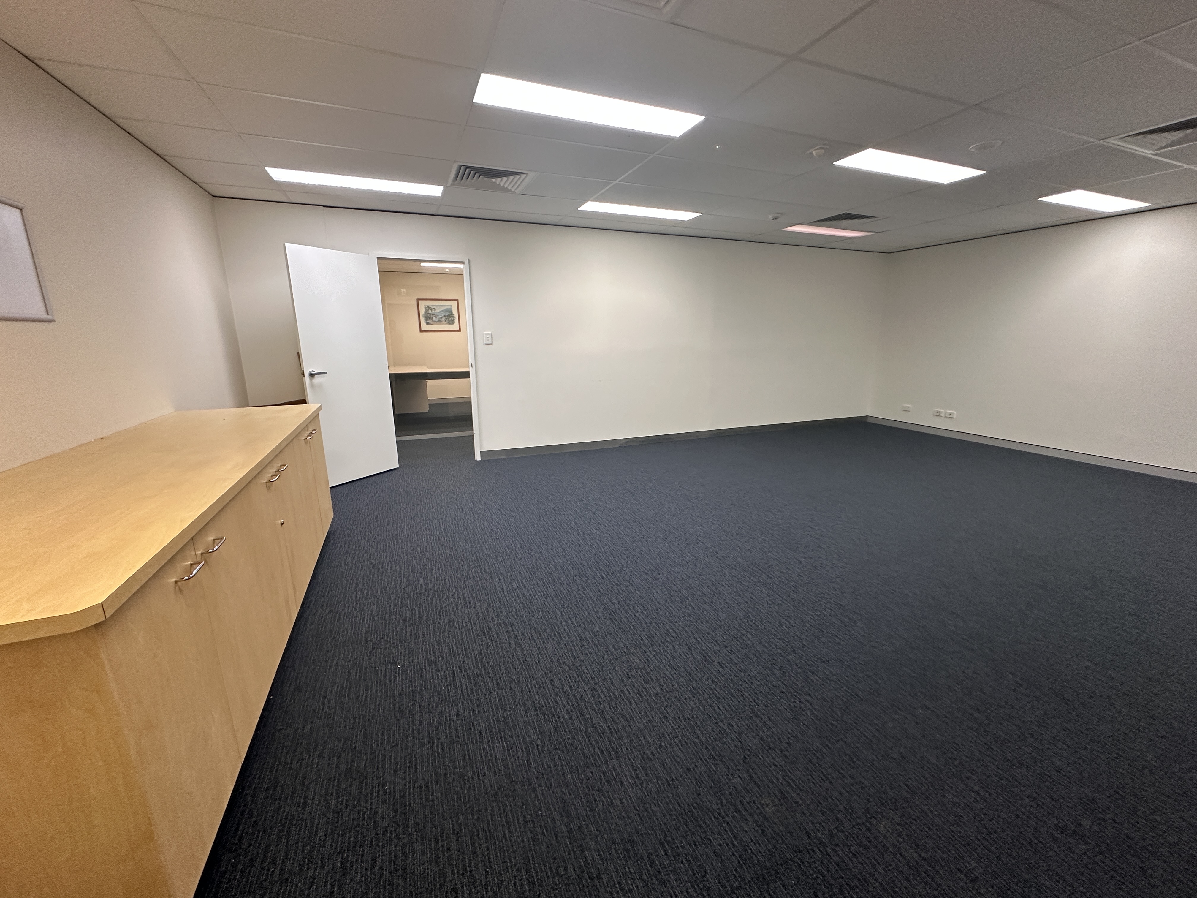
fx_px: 484
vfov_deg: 85.7
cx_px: 598
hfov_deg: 102.1
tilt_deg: -13.3
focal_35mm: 14
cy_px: 449
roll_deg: -0.3
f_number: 2.2
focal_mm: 2.22
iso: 250
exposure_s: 1/100
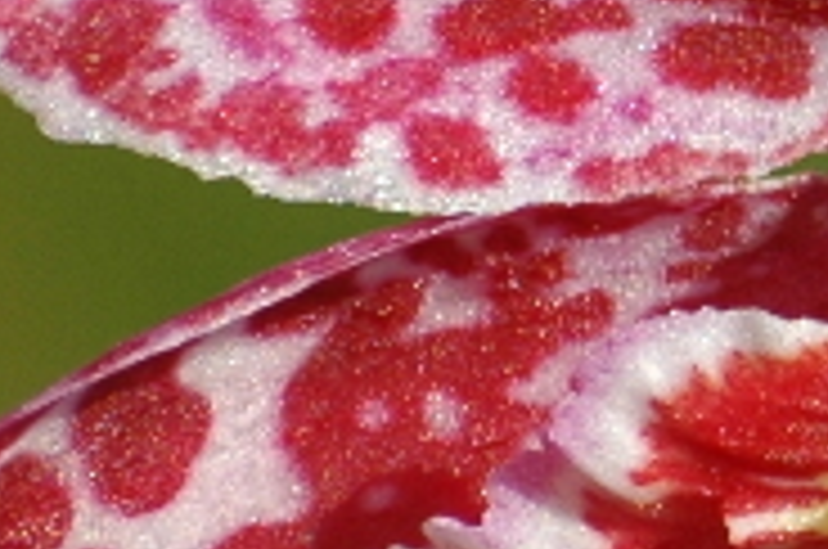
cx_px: 1440
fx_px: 46757
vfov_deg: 0.7
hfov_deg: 1.0
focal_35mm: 2036
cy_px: 101
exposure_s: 1/320
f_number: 8
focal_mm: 195
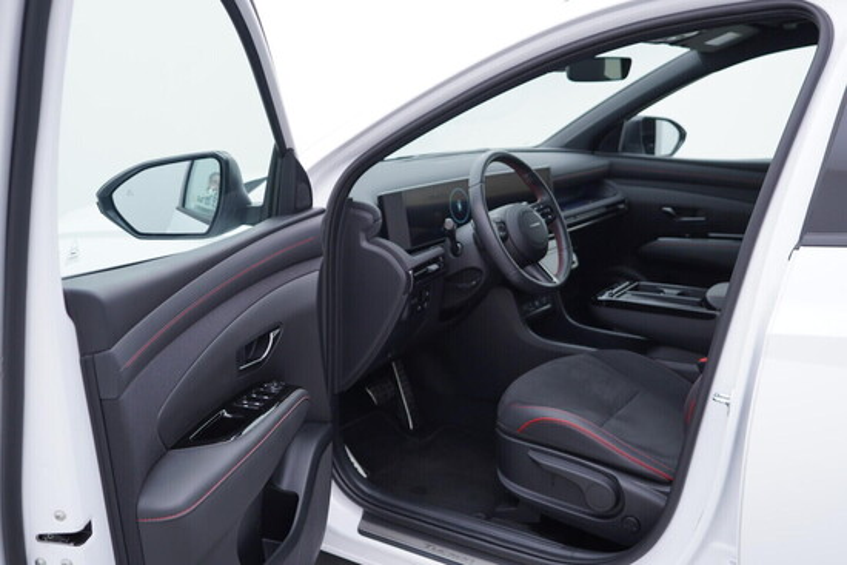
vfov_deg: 36.9
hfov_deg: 53.1
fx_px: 847
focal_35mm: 36
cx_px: 424
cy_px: 282
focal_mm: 24
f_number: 3.2
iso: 125
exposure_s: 1/50
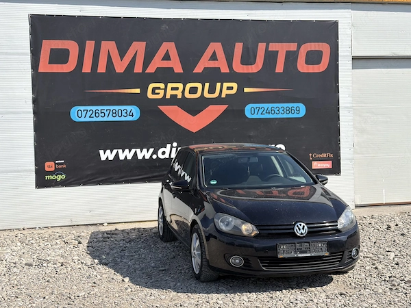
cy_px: 154
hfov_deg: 39.7
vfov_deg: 30.3
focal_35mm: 48
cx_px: 206
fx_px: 570
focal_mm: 6.76
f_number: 1.78
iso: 80
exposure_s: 1/4878
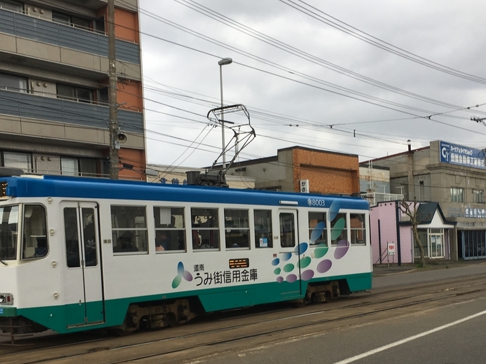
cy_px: 266
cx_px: 281
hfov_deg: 39.5
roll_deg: +2.4
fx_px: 674
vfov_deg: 29.9
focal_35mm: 48
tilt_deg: +0.7
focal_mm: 4.15
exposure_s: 1/400
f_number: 2.2
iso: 25
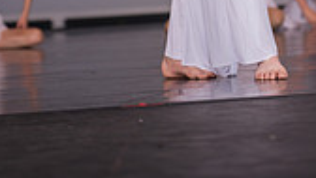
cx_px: 260
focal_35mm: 196
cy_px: -191
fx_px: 1644
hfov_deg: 10.9
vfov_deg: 6.0
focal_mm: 70
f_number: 2.8
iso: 400
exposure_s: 1/500
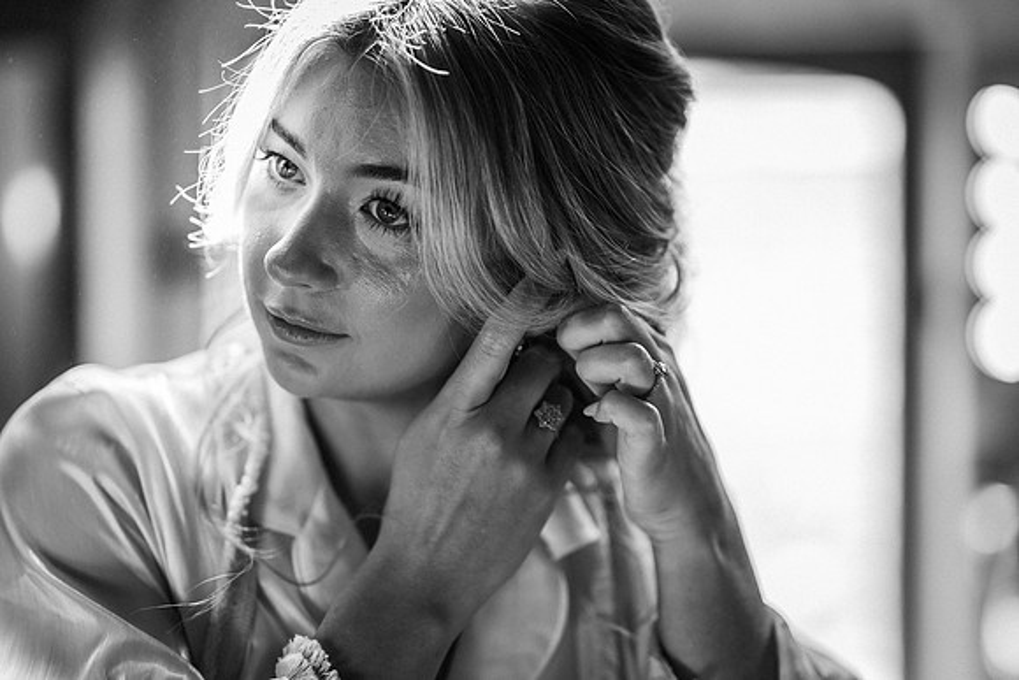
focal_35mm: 85
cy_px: 340
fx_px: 2406
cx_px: 510
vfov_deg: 16.1
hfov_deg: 23.9
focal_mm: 85
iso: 250
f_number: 2
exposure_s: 1/200
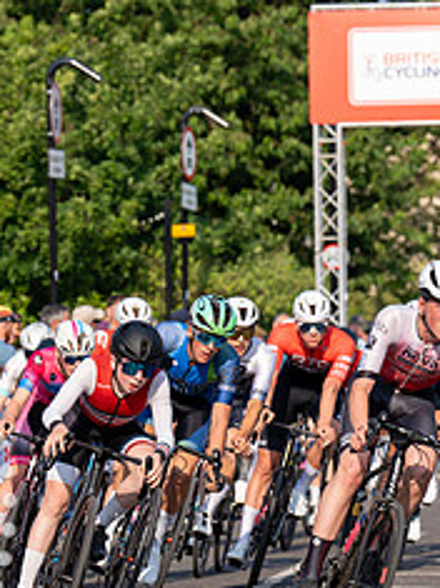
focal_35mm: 311
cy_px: 377
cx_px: 170
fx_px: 5276
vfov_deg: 6.4
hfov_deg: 4.8
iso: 160
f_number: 4
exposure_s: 1/1000
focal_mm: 131
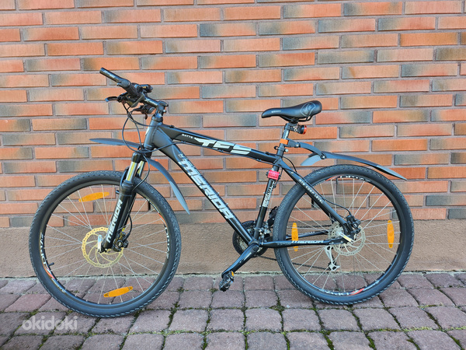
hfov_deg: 71.6
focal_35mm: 24
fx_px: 323
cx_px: 233
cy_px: 175
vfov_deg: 56.8
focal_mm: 5
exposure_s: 1/180
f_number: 1.8
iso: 100
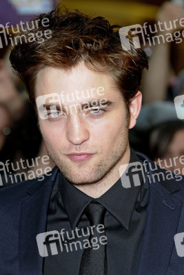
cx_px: 92
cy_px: 138
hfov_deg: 7.6
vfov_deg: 11.4
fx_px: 1379
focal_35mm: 180
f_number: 5.6
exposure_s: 1/160
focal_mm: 120
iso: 640
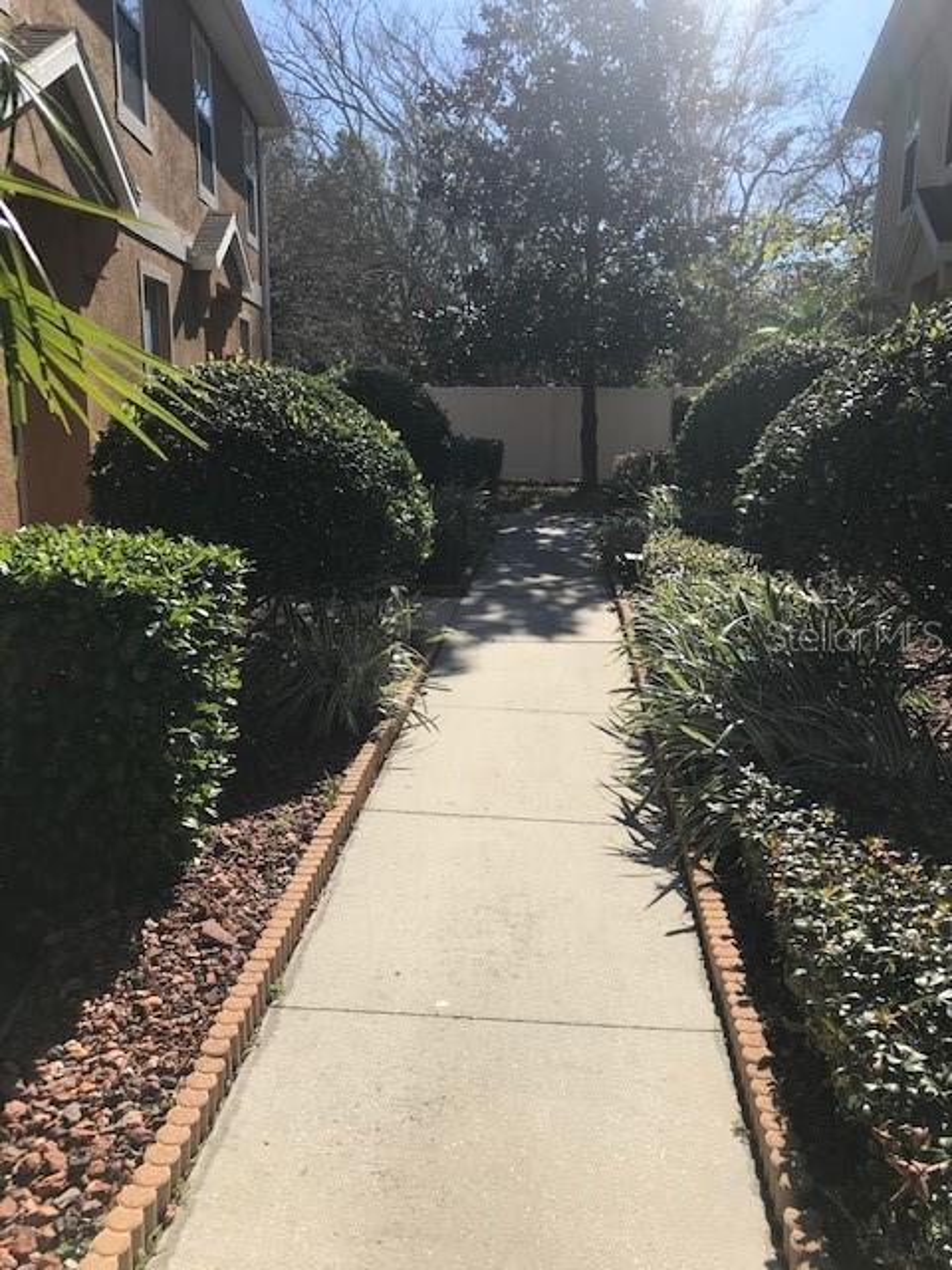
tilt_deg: -11.7
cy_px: 635
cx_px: 476
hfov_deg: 49.7
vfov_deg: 63.4
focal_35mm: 28
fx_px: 1027
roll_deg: +0.1
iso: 20
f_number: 1.8
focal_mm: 3.99
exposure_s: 1/2817
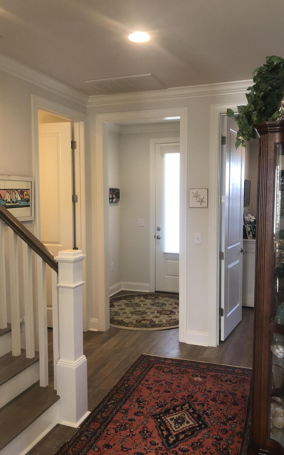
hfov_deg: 41.8
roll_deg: +0.8
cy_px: 227
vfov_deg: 62.9
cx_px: 159
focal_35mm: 30
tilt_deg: -4.6
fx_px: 371
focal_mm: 3.99
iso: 40
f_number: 1.8
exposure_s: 1/30
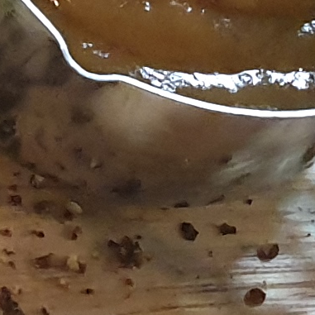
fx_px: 2502
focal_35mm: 243
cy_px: -443
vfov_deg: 6.8
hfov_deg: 6.0
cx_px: -976
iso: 250
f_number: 2.4
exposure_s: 1/14
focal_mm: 4.3
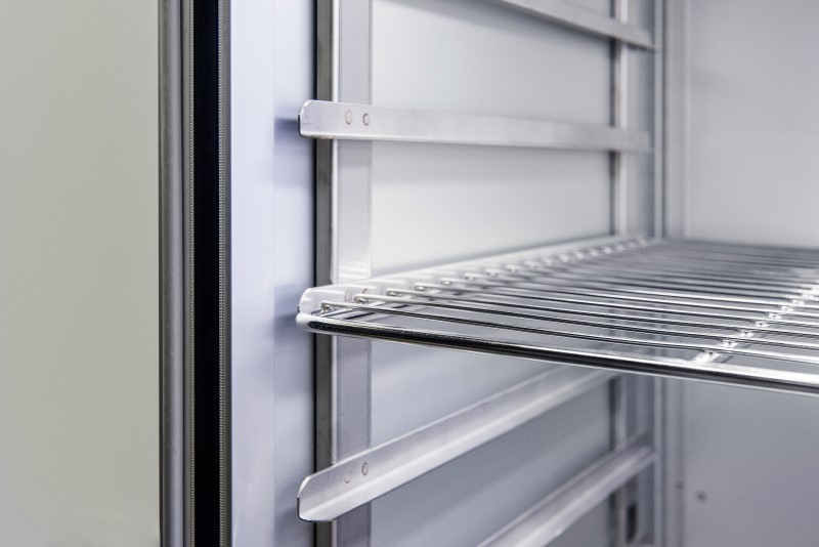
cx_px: 410
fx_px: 1092
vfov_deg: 28.1
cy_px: 274
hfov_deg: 41.1
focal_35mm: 48
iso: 640
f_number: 7.1
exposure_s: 1/80
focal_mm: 48
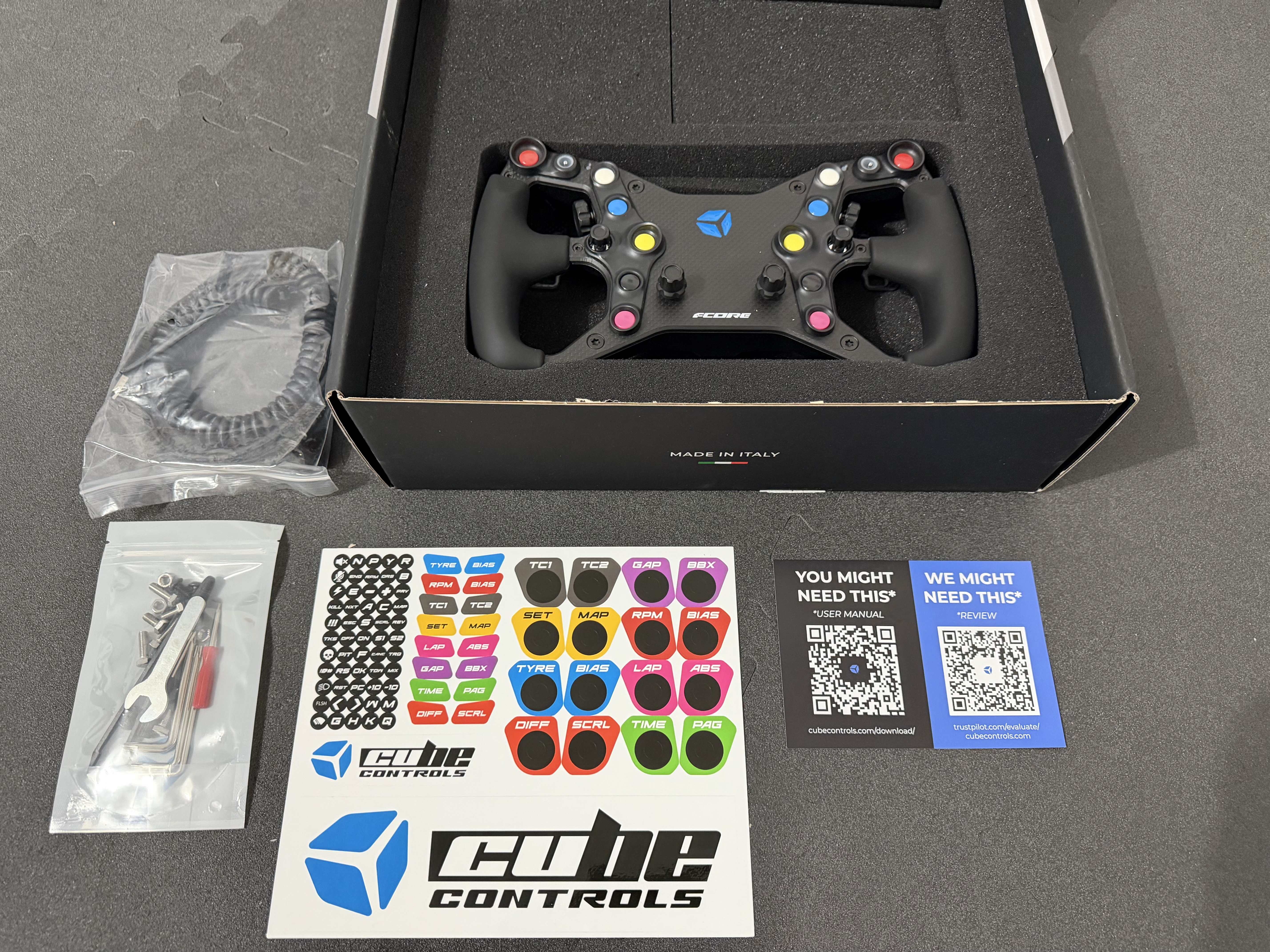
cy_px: 476
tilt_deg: -65.4
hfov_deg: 71.6
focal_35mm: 24
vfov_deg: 56.8
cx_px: 635
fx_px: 881
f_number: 1.78
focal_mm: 6.76
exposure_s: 1/50
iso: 640
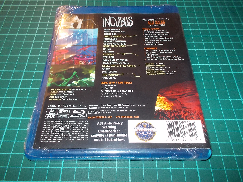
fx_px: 204
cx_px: 122
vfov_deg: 48.2
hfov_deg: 61.7
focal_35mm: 29
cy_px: 91
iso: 200
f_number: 3.3
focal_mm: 4.1
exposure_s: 1/30
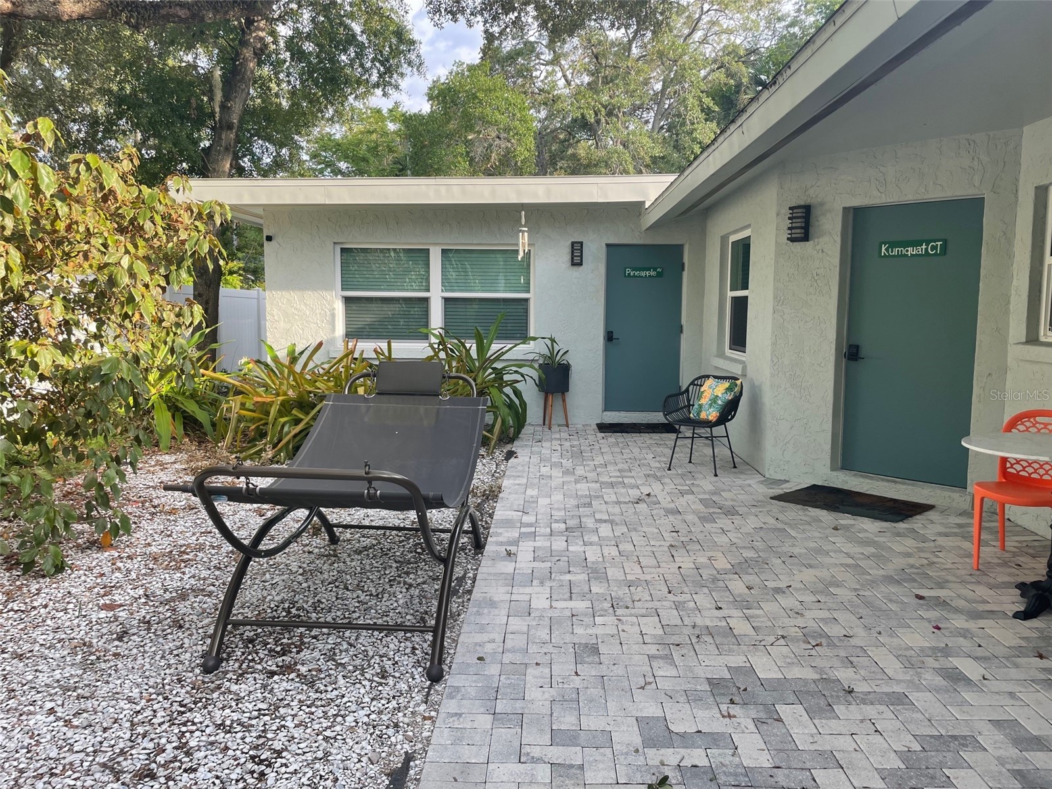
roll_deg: +0.2
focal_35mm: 26
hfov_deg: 67.3
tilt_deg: -5.6
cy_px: 394
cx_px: 526
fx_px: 790
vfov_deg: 53.1
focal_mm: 4.2
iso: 32
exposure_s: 1/319
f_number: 1.6
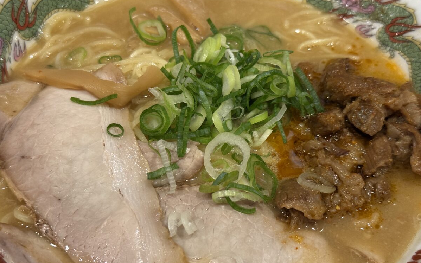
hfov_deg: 39.6
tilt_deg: -51.1
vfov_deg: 25.3
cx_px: 210
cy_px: 139
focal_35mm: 51
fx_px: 585
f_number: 1.78
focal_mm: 6.76
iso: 160
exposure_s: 1/60
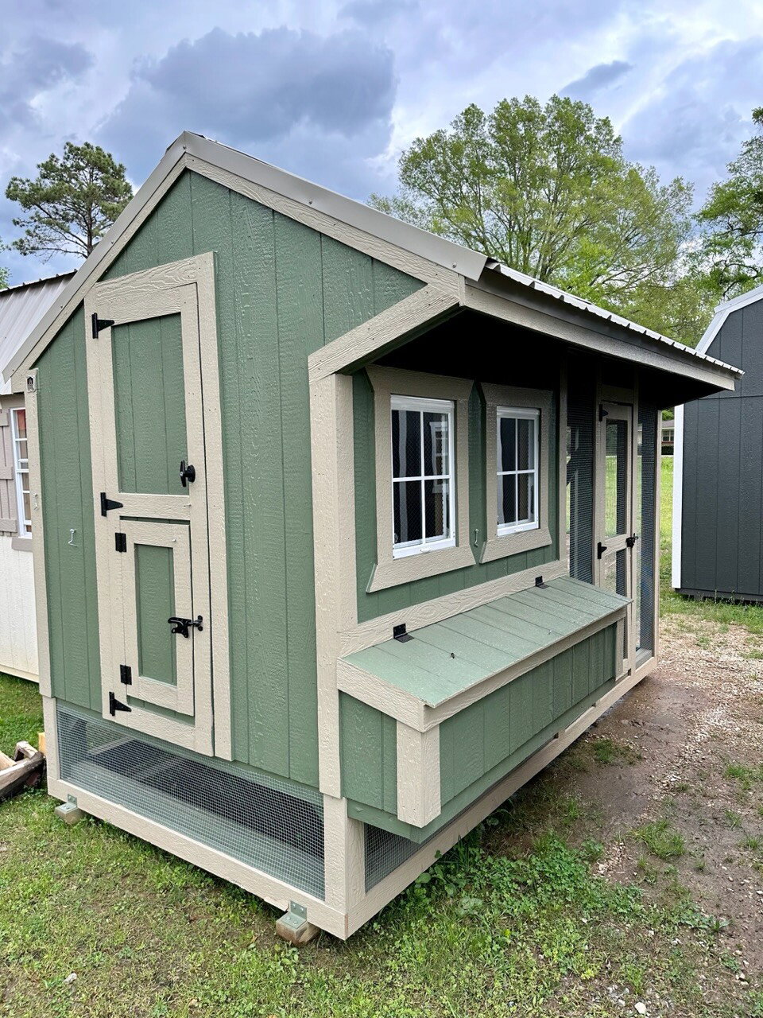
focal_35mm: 24
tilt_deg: -4.7
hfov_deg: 56.8
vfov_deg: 71.6
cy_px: 509
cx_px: 382
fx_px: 705
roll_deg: +0.3
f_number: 1.78
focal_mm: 6.86
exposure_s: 1/421
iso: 80
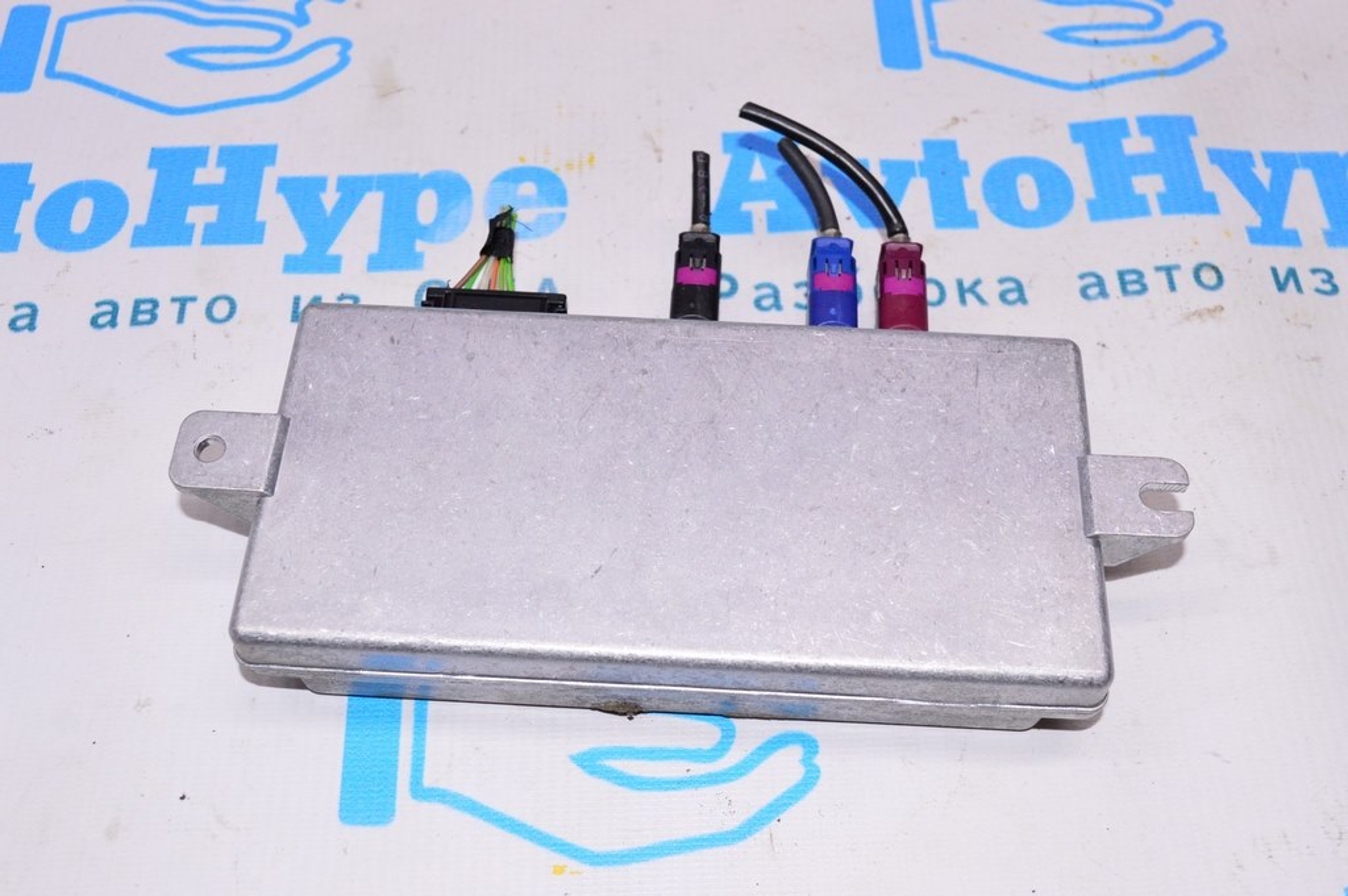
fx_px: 1459
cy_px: 448
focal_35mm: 39
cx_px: 674
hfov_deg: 49.6
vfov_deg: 34.2
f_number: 8
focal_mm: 26
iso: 1600
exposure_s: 1/200
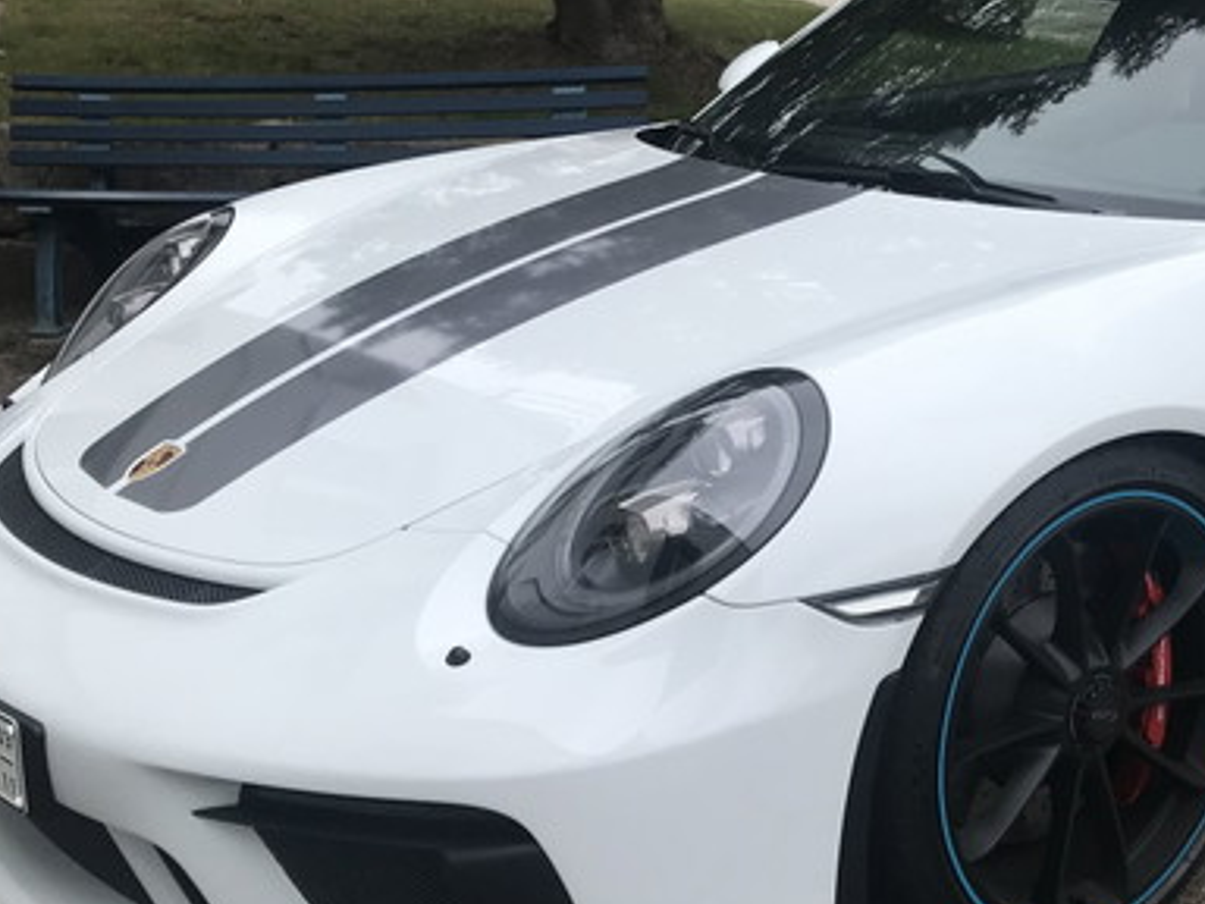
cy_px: 417
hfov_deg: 33.7
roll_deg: -1.2
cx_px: 888
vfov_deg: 26.1
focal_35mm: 56
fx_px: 1949
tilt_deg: -12.7
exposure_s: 1/840
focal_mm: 3.99
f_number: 1.8
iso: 20
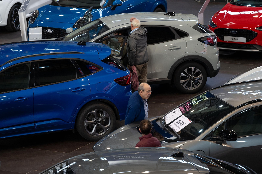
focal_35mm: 200
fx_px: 1455
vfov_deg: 6.9
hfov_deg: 10.3
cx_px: 131
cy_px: 87
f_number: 6.3
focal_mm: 200
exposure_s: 1/100
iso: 1000
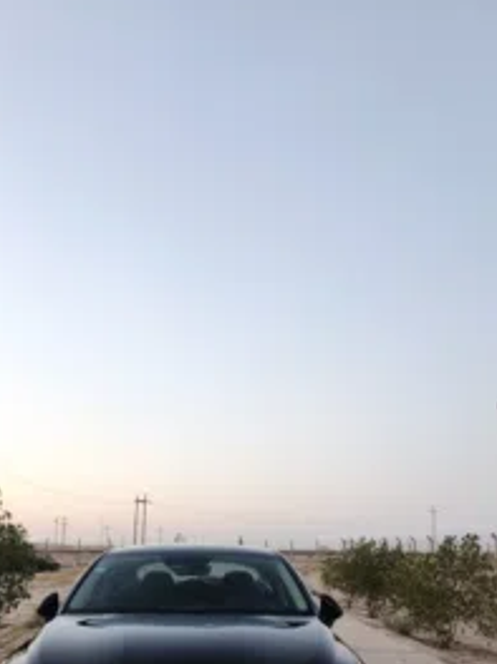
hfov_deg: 40.4
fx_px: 671
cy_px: 485
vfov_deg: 50.8
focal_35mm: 35
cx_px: 189
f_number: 1.8
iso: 452
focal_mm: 5.56
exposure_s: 1/48
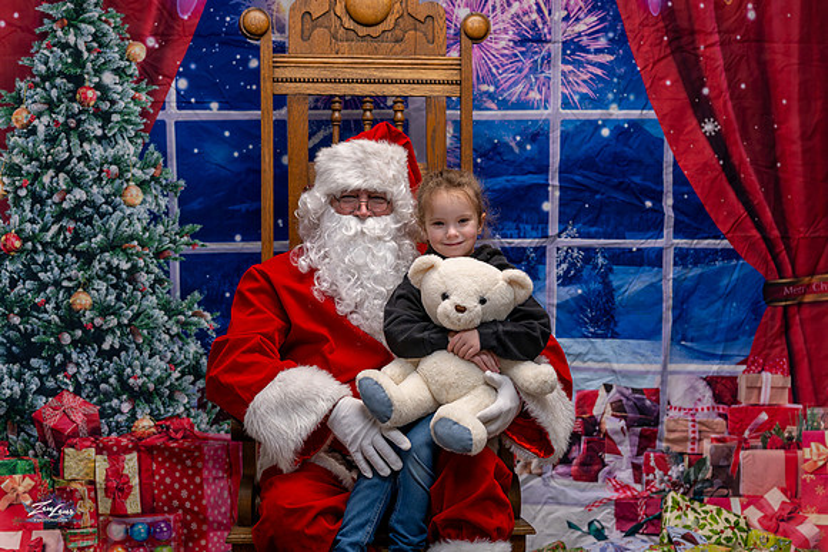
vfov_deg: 27.4
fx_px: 1135
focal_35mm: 49
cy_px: 276
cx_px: 414
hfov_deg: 40.1
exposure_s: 1/400
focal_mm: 48
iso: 500
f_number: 2.5
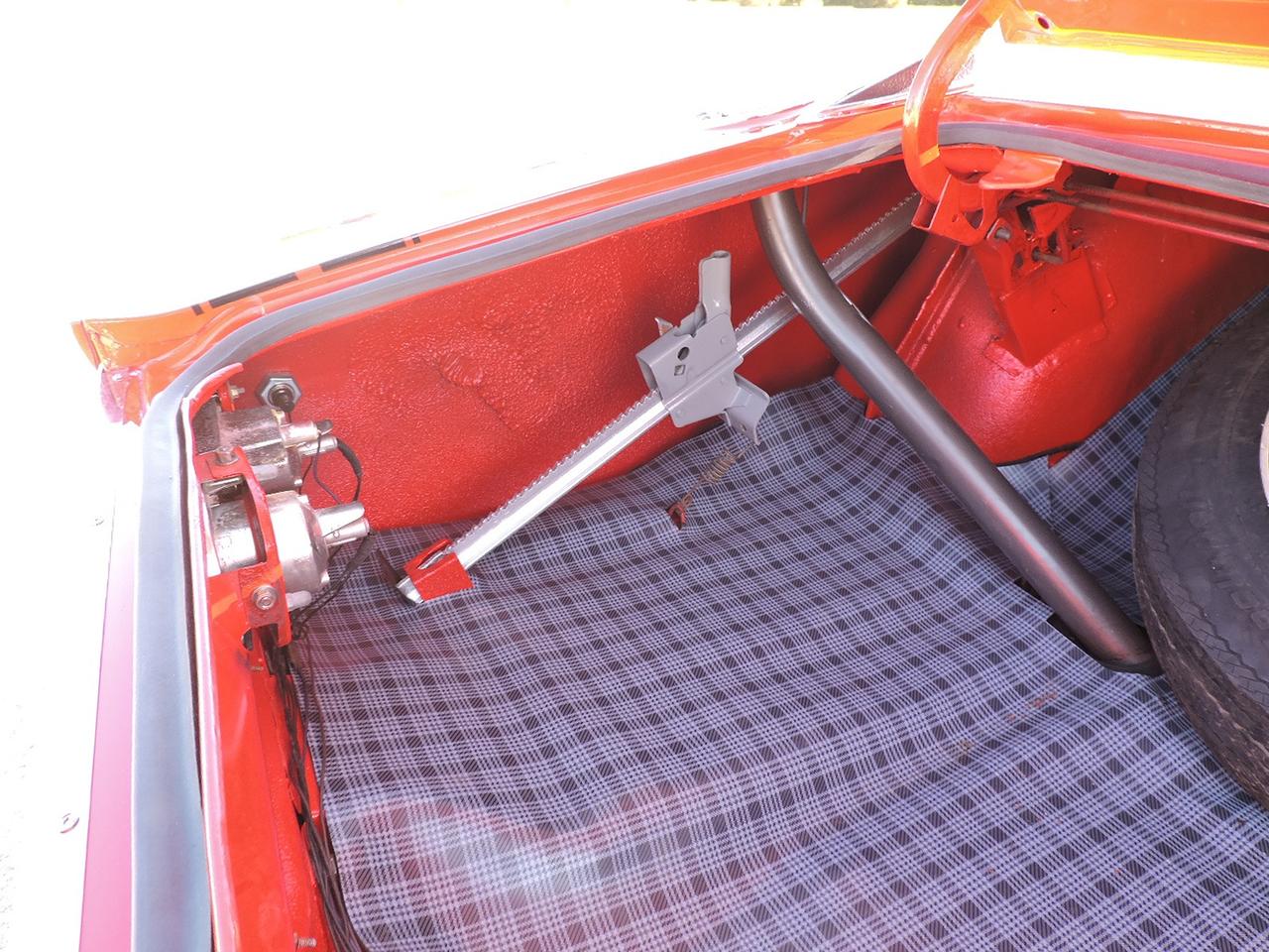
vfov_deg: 56.8
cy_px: 476
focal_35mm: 24
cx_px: 634
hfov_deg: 71.6
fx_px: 880
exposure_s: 1/40
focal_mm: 4.3
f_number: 3
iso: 100
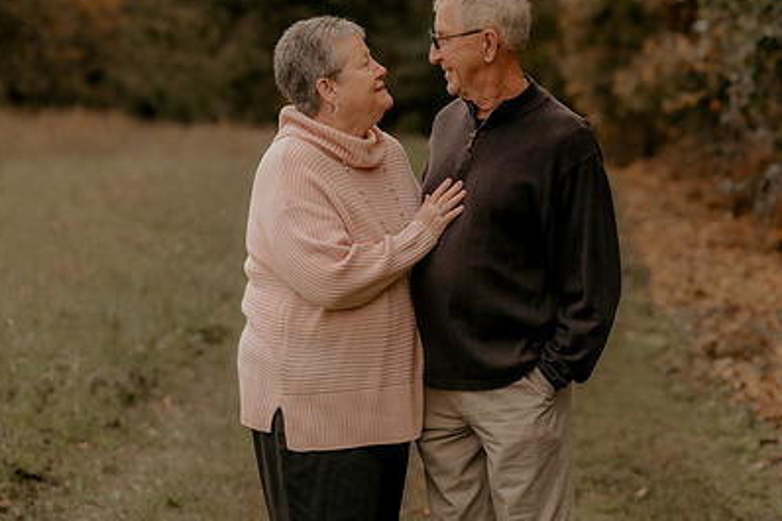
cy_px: 193
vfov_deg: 11.0
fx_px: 2692
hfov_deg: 16.5
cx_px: 403
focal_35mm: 124
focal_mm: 85
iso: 125
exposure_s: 1/800
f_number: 2.8
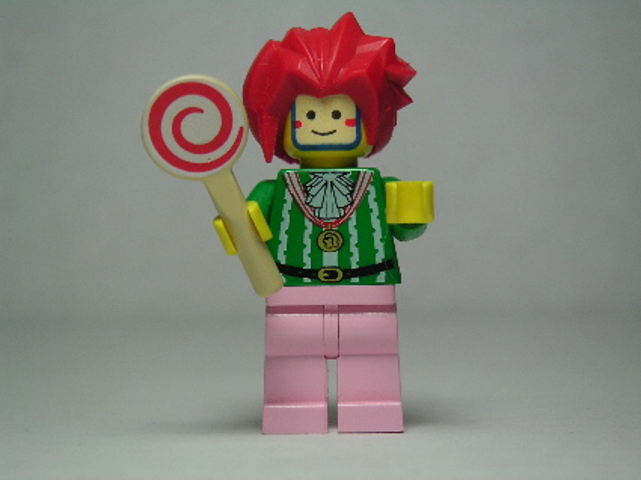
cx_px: 320
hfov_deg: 17.7
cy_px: 240
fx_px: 2054
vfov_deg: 13.3
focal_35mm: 111
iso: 50
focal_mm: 17.1
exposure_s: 1/111
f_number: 3.6
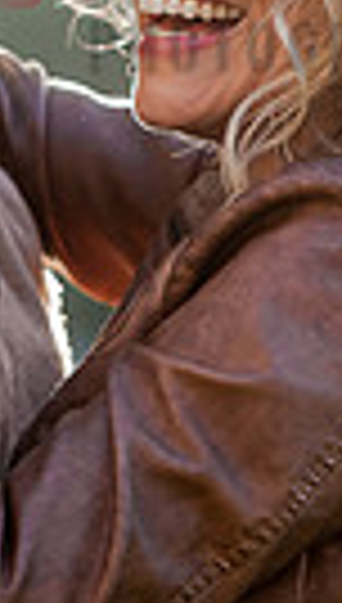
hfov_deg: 2.7
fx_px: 7306
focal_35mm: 456
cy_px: -54
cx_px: 27
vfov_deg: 4.7
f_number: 3.2
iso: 400
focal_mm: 130
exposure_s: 1/640
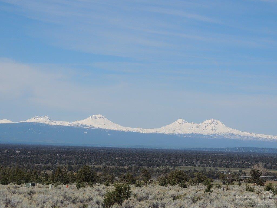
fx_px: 960
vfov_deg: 12.3
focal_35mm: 120
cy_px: 104
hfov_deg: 16.4
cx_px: 138
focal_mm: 21.4
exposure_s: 1/1250
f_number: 4.2
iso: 100
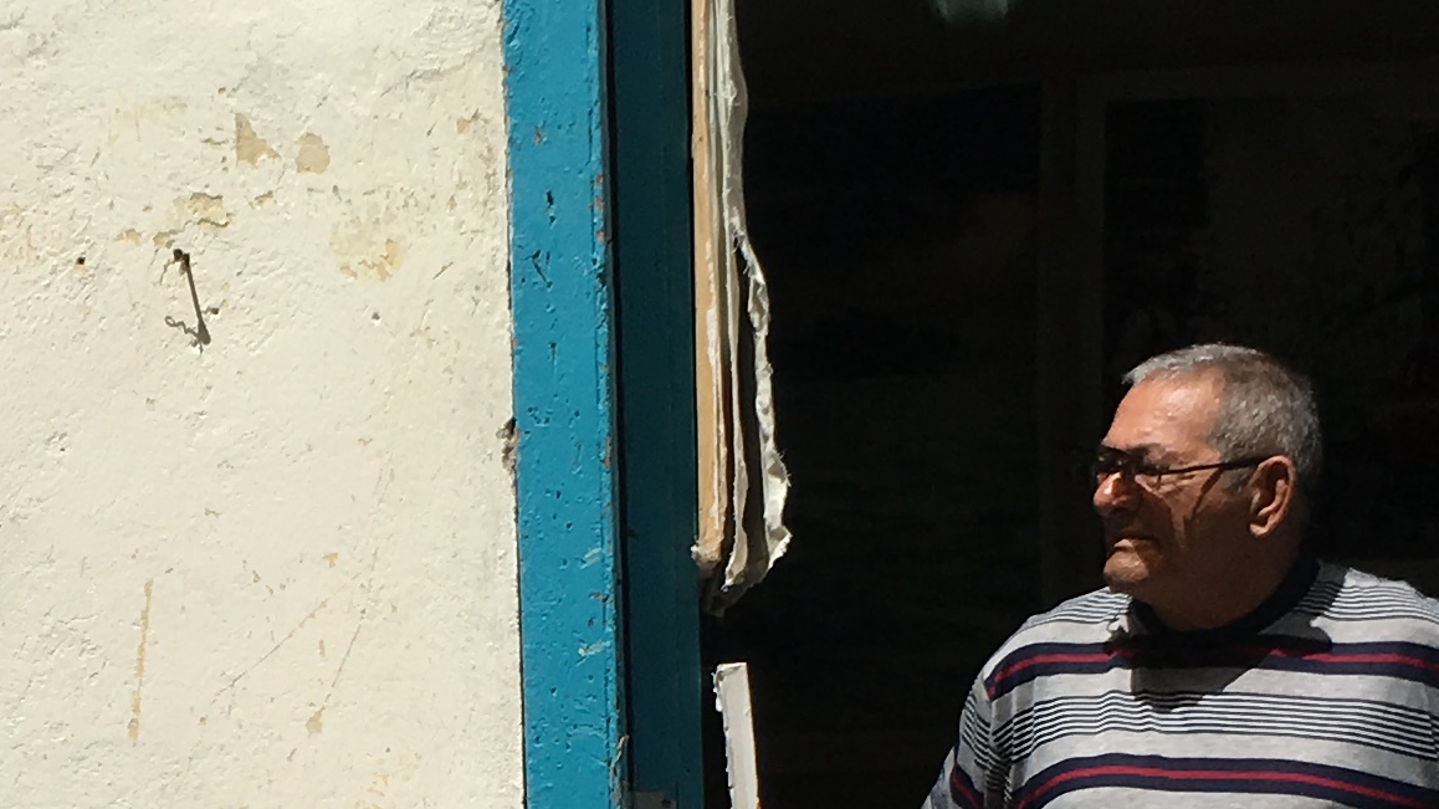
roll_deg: +0.9
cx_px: 242
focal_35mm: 110
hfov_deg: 19.2
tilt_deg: -2.2
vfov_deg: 10.8
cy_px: 1060
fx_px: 4197
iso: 25
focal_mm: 4.15
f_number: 2.2
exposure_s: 1/2849
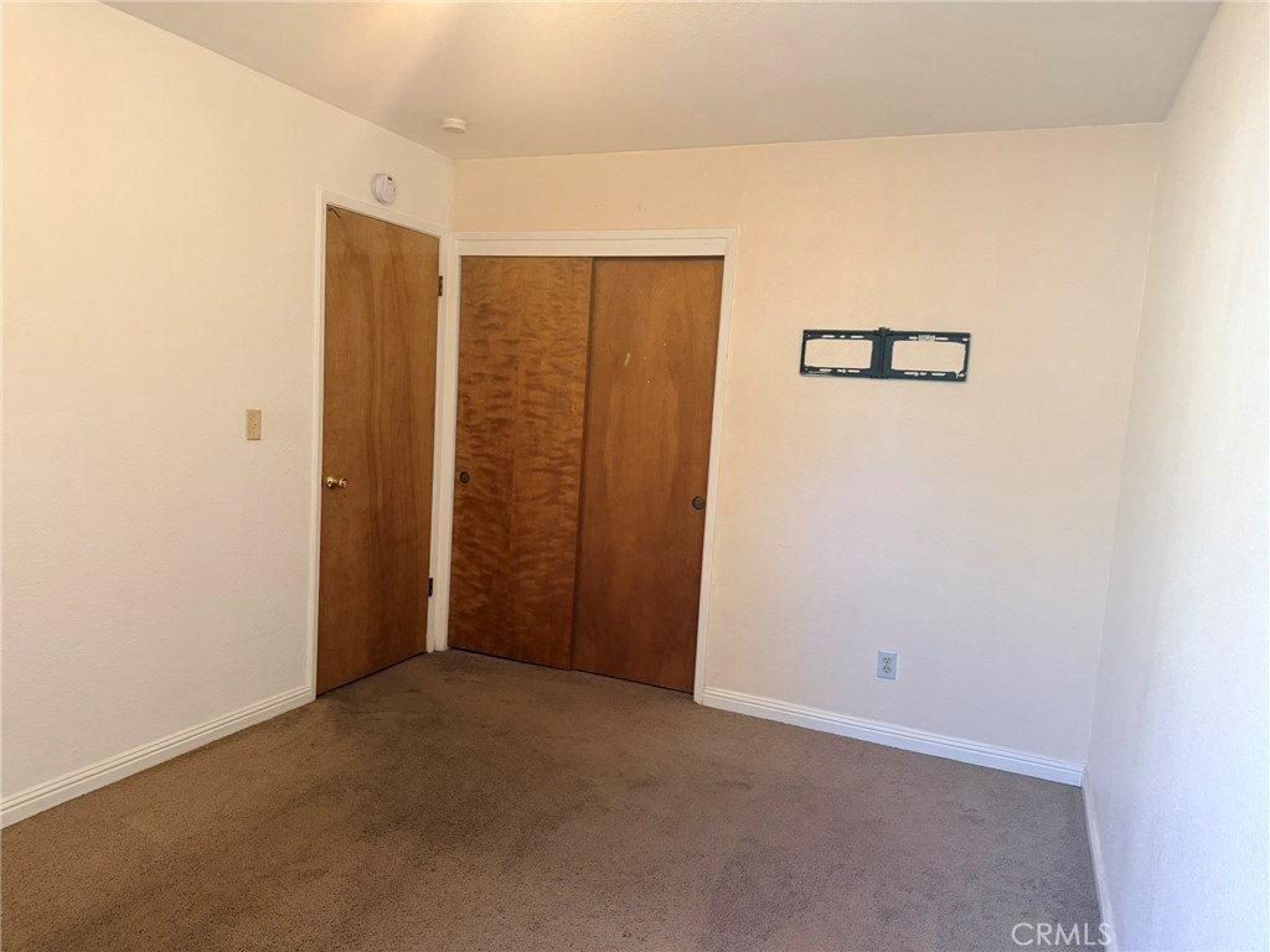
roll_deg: -3.3
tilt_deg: -6.8
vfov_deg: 56.8
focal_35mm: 24
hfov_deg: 71.6
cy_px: 476
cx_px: 635
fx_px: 881
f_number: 1.78
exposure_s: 1/60
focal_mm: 6.76
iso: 400
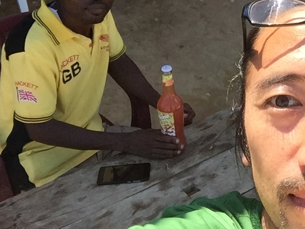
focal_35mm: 64
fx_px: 564
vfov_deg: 22.5
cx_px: 308
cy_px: 36
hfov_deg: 28.3
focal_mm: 2.65
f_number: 2.2
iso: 32
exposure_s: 1/761
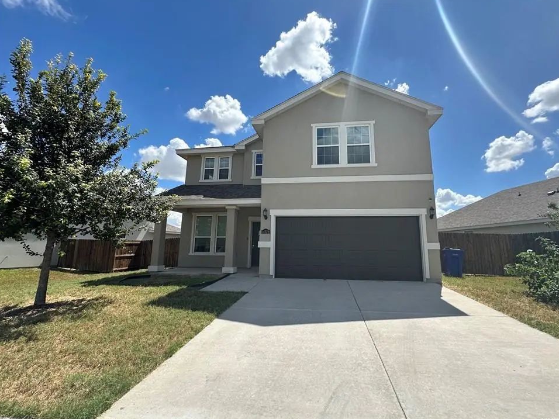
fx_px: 242
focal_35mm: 15
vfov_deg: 81.7
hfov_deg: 98.1
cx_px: 294
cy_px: 208
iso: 40
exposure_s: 1/1742
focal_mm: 2.22
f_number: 2.2
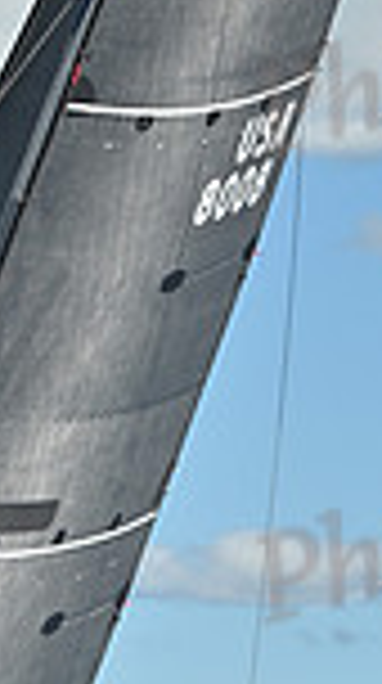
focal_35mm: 393
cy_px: 338
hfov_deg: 3.1
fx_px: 7109
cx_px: 25
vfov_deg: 5.5
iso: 320
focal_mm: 98
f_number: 9
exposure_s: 1/1250
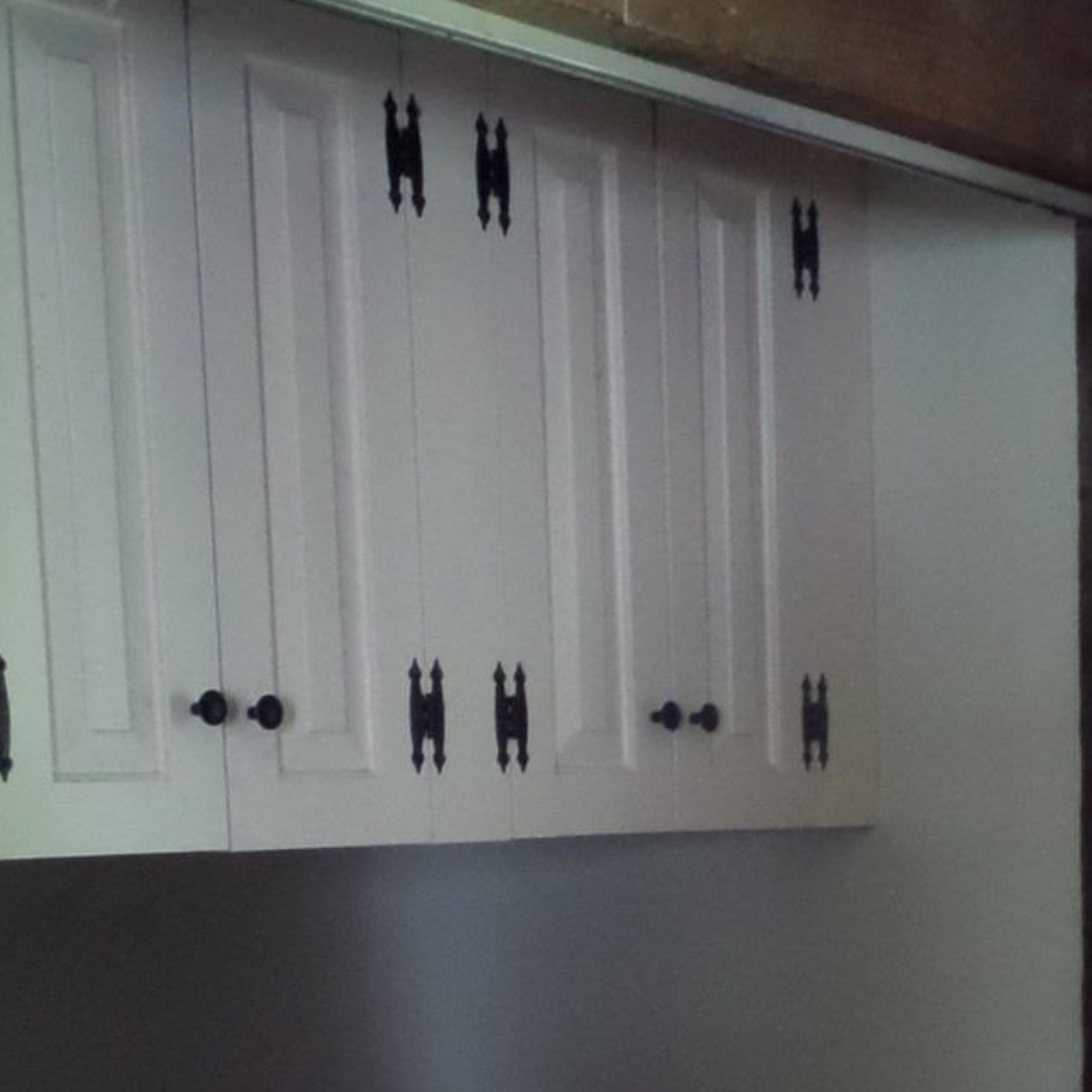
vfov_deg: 24.0
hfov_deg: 25.3
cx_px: 658
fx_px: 2427
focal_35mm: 68
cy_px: 1150
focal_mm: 4
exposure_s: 1/30
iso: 640
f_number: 3.2
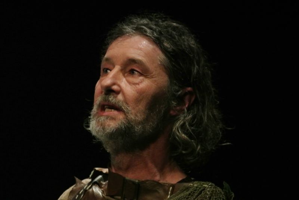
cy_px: 100
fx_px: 2469
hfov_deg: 6.9
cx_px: 150
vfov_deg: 4.6
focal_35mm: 297
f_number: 5.6
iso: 3200
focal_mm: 110
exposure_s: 1/100
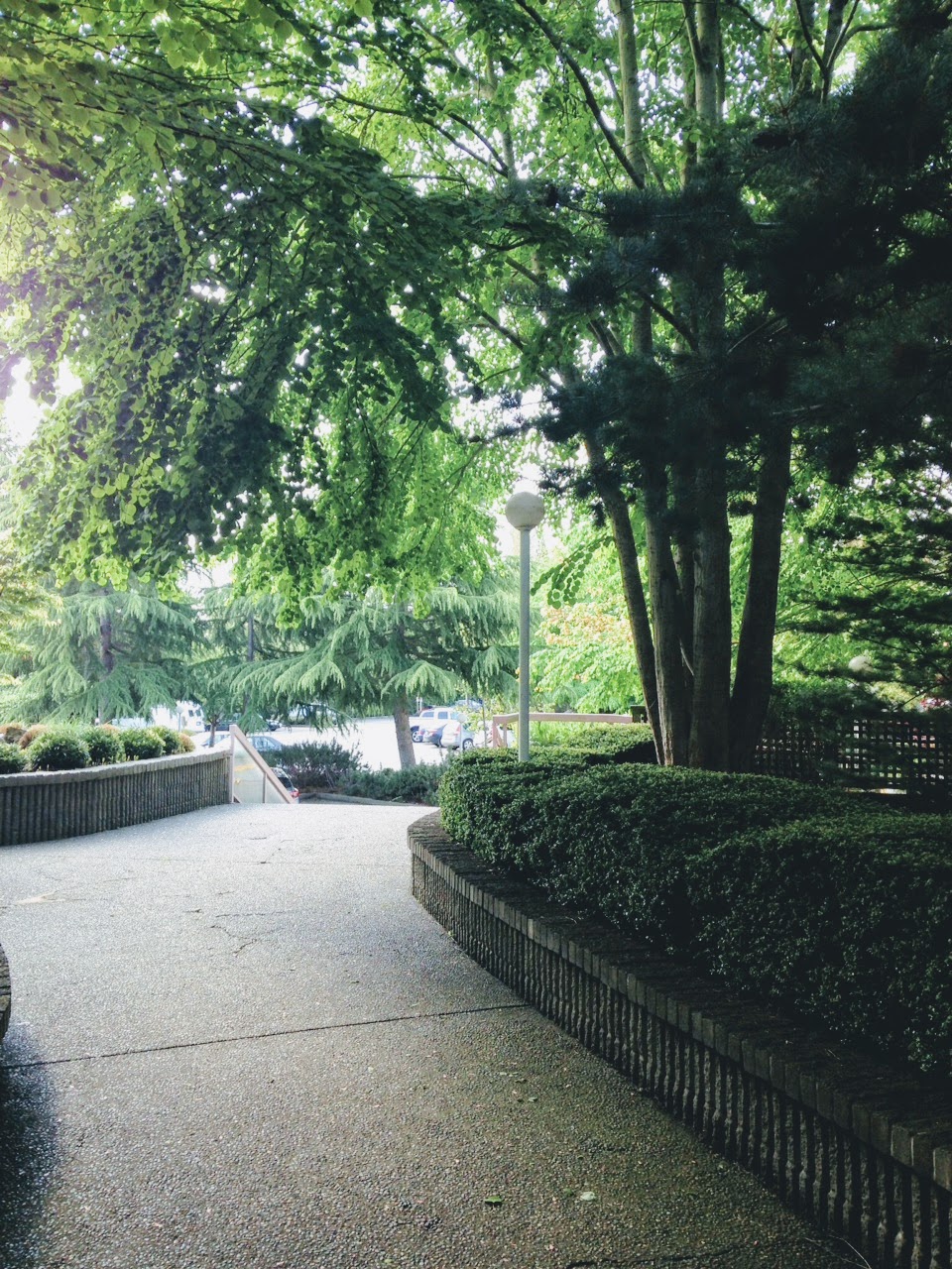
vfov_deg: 55.4
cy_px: 634
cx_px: 476
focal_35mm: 33
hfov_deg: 42.9
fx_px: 1210
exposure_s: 1/120
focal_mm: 4.12
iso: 80
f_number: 2.4
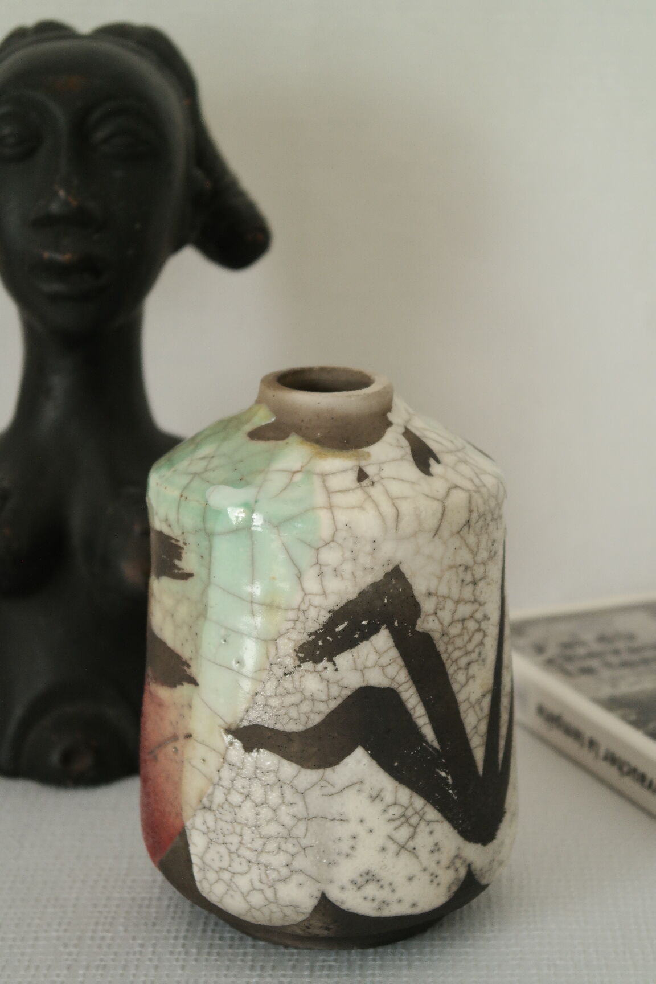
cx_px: 328
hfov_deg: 17.7
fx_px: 2105
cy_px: 492
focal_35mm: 77
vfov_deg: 26.3
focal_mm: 50
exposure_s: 1/30
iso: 800
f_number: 5.6
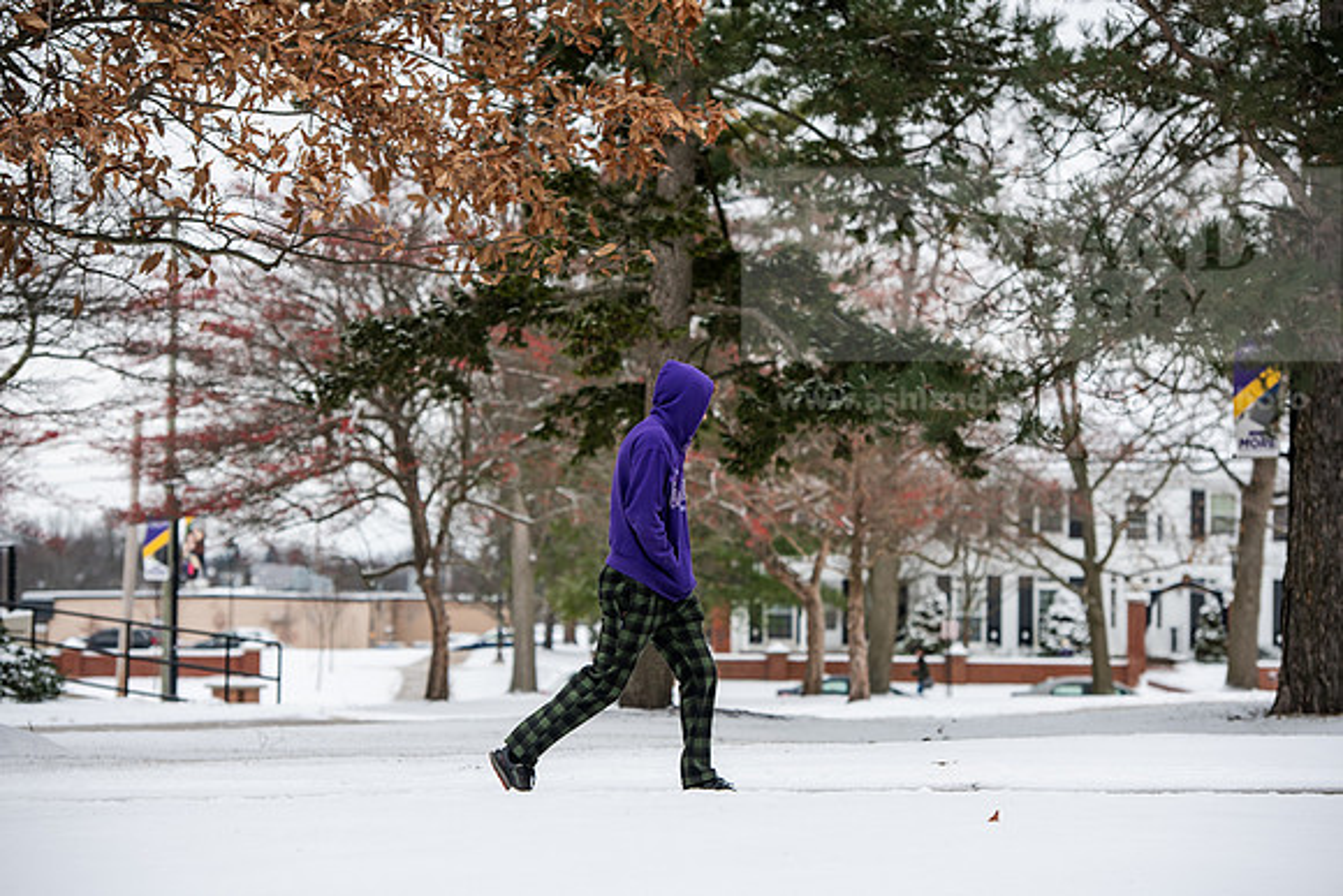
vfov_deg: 12.2
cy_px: 448
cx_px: 672
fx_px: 4179
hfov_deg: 18.3
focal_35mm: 112
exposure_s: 1/640
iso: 125
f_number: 4
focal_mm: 112
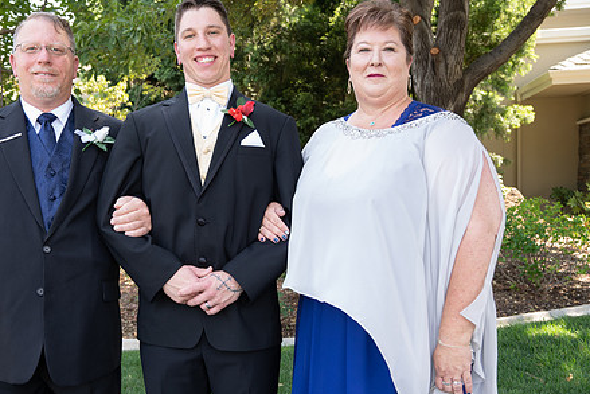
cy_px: 228
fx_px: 607
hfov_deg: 51.6
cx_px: 239
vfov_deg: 35.9
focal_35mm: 37
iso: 400
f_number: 4.5
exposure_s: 1/125
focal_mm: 28
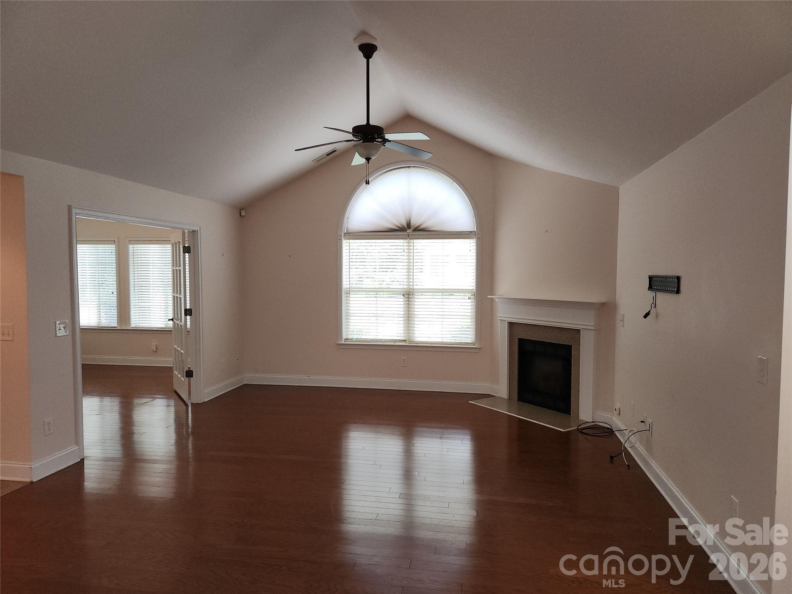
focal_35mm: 23
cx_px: 396
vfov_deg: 58.9
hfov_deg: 73.9
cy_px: 297
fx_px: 526
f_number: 1.8
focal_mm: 5.4
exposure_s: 1/120
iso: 160
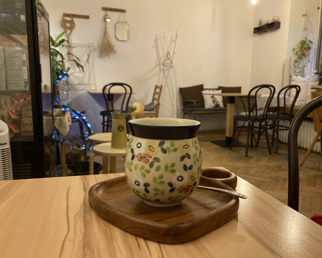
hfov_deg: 58.7
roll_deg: -0.8
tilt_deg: -9.0
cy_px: 131
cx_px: 173
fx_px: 286
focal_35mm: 30
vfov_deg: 48.5
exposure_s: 1/33
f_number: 1.8
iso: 320
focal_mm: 3.99
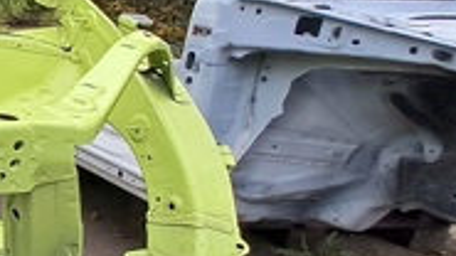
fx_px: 592
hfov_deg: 24.2
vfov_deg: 24.4
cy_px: 145
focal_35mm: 49
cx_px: -320
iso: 50
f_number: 2.2
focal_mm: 1.13
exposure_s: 1/420
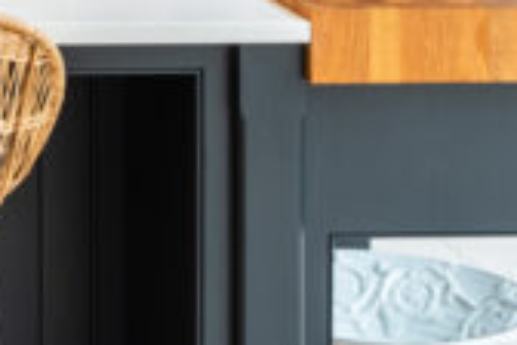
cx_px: -437
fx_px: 2140
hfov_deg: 12.5
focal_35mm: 149
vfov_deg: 8.8
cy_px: -290
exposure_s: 1/50
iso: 320
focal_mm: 24
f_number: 8
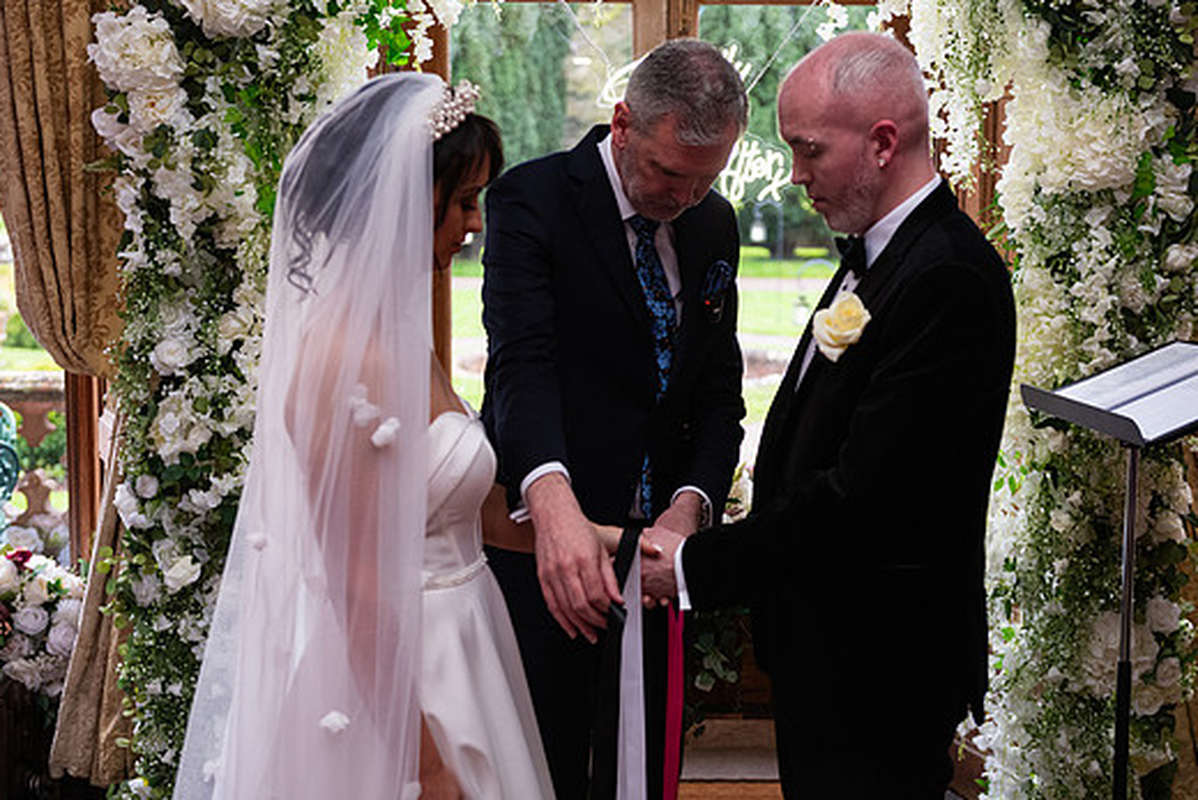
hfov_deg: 34.5
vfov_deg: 23.4
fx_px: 1931
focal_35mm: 58
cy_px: 382
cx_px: 654
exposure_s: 1/160
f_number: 3.5
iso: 1000
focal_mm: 52
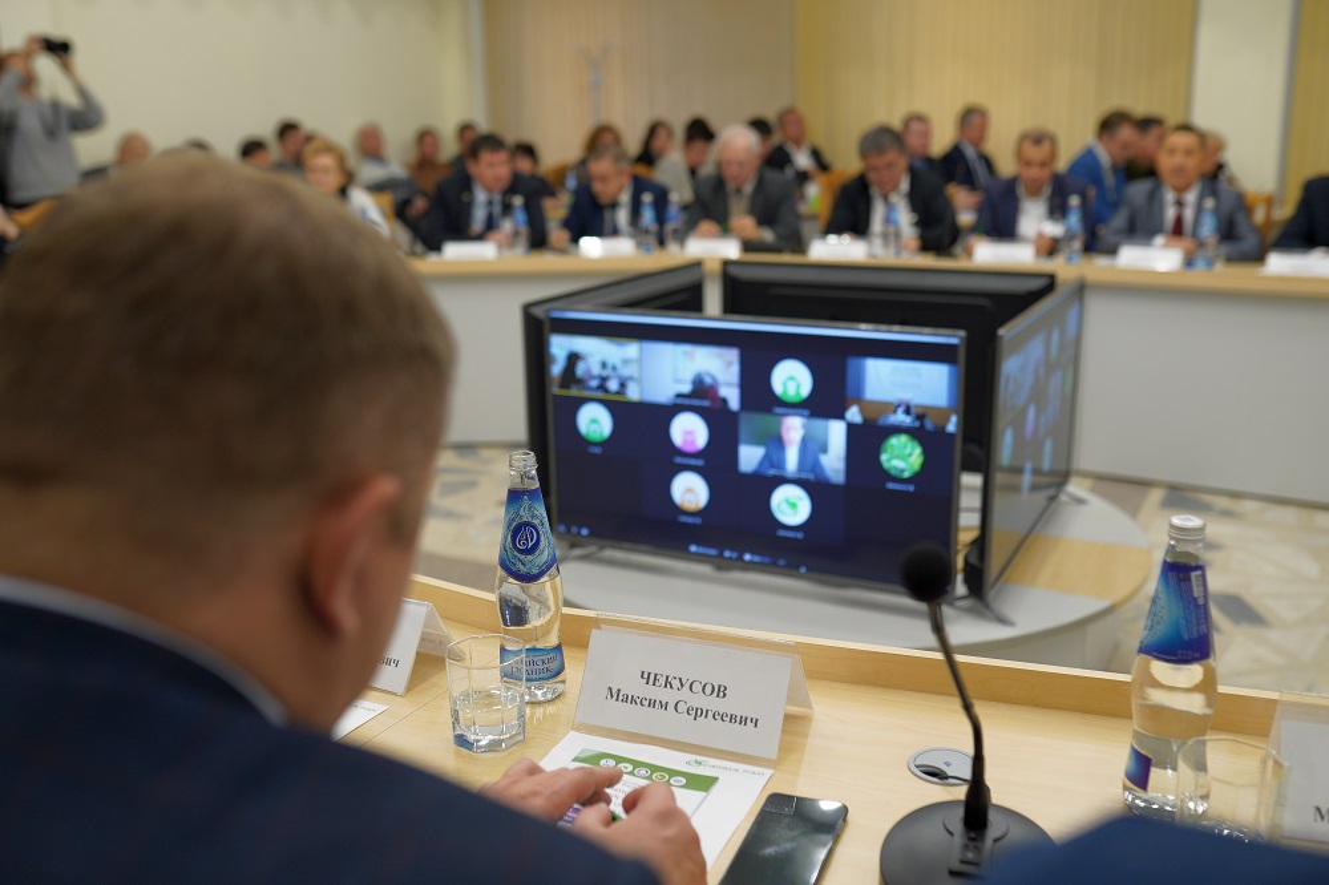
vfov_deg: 37.8
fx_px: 1292
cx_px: 664
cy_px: 442
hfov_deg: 54.5
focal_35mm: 35
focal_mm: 35
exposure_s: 1/80
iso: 400
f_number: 2.5
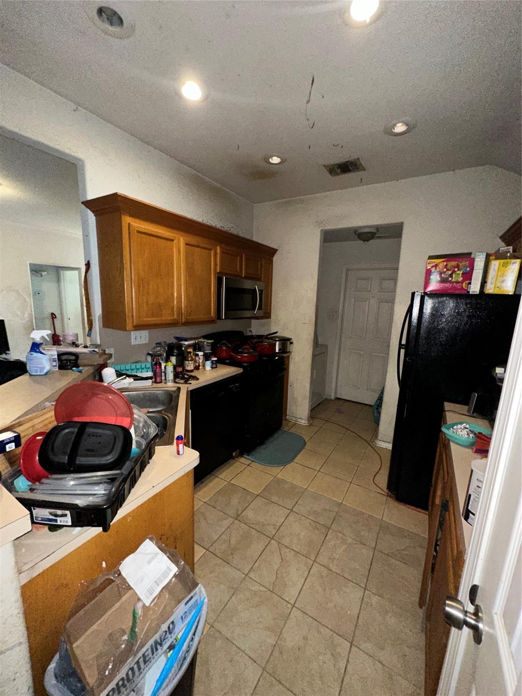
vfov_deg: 102.1
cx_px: 261
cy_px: 348
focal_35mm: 14
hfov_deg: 85.7
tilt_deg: -8.2
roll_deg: -2.7
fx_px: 281
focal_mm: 2.22
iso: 500
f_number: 2.2
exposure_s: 1/30
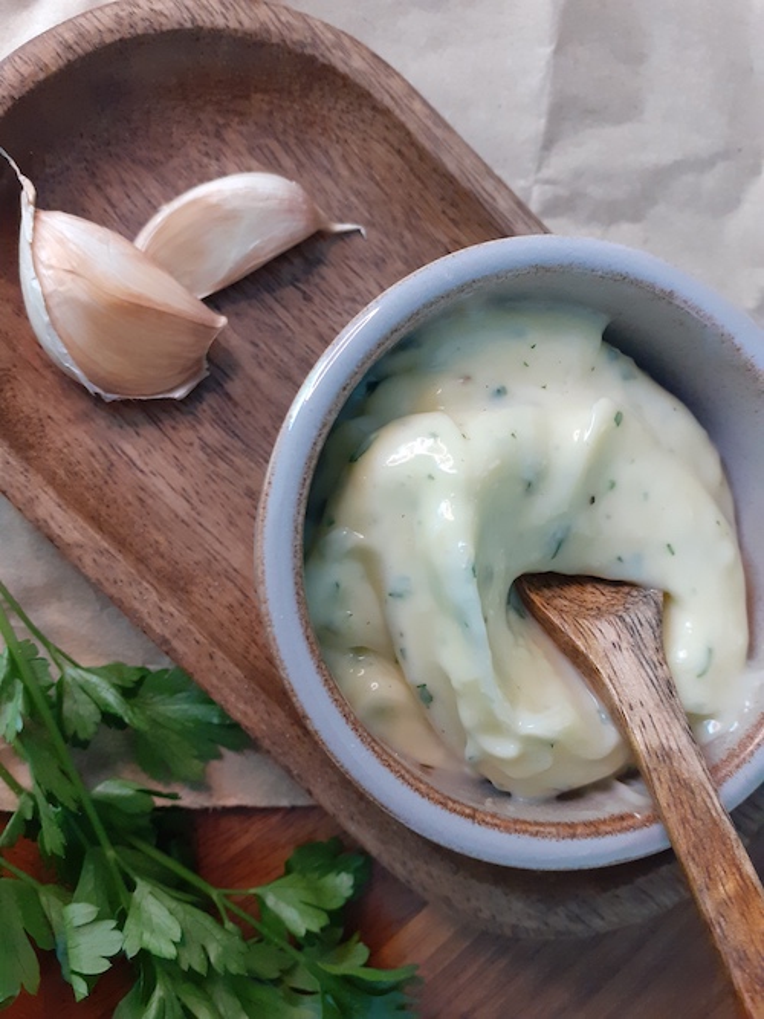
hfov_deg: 51.3
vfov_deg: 65.3
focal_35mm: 27
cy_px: 510
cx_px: 382
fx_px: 795
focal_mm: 3.6
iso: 200
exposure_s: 1/40
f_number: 1.9
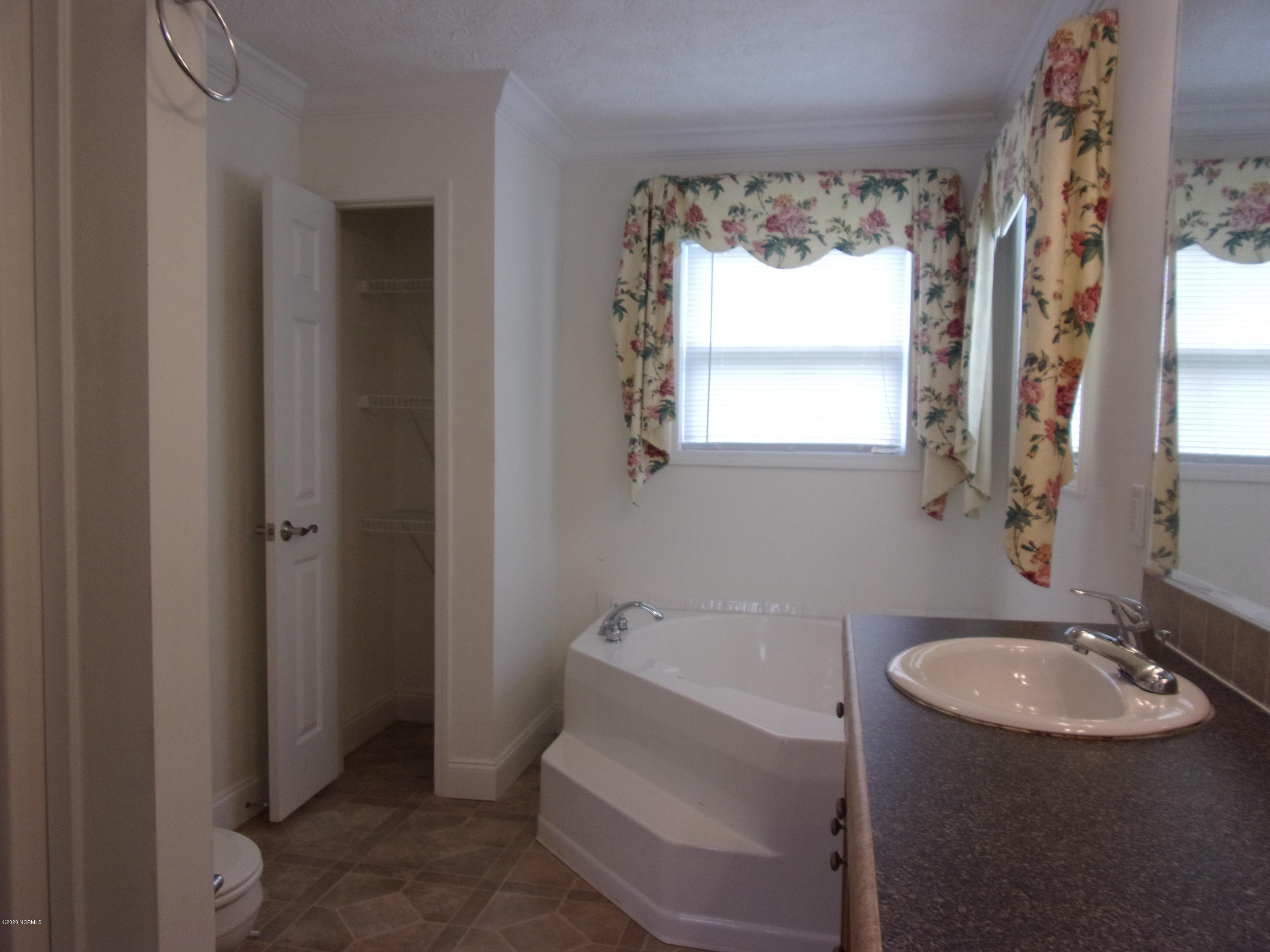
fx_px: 881
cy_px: 476
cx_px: 635
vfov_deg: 56.8
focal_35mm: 24
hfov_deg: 71.6
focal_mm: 4.3
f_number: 3.3
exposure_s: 1/34
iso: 86
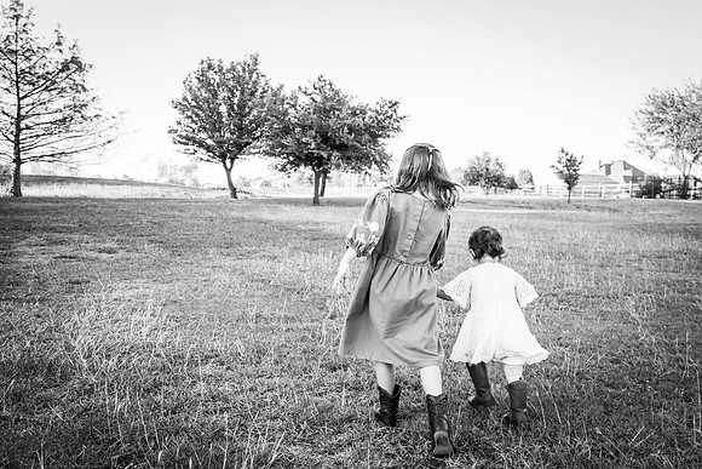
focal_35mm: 35
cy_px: 234
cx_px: 351
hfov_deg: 54.4
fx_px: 683
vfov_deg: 37.9
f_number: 6.3
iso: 500
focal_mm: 35
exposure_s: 1/160
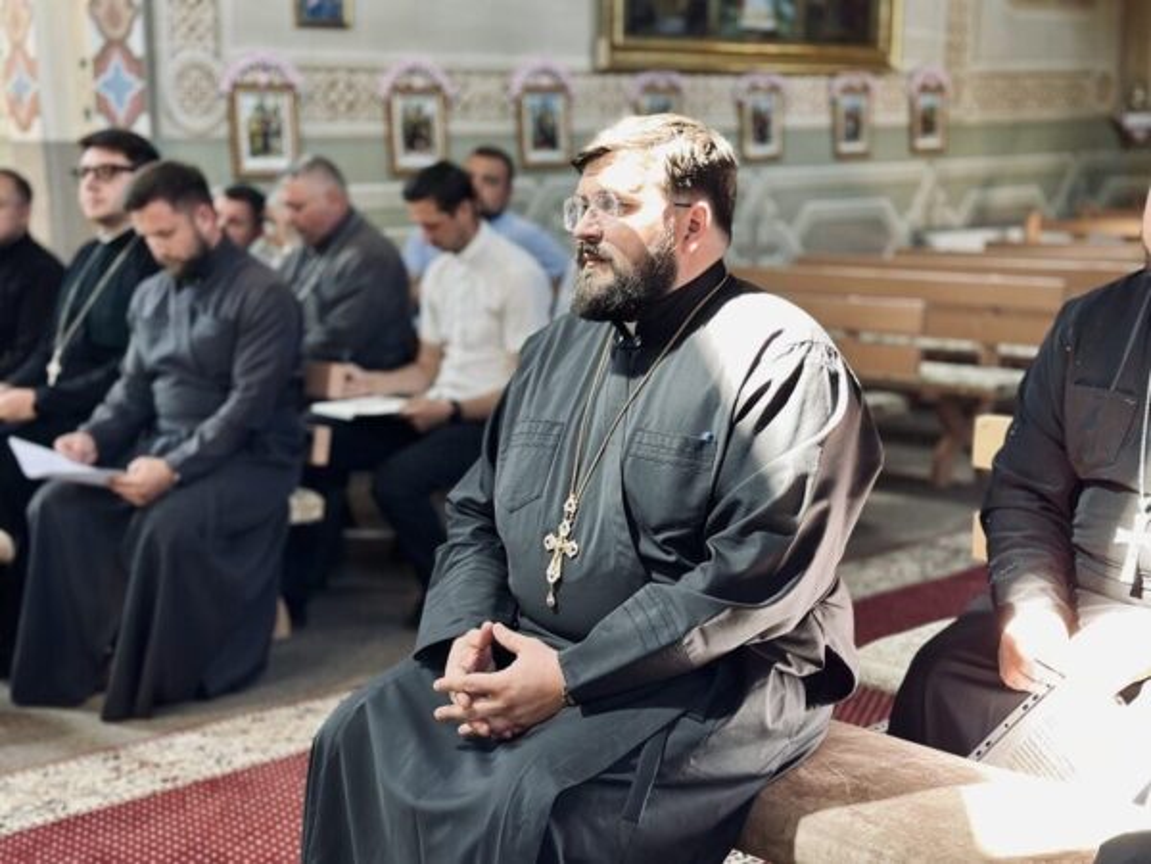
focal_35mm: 48
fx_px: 1596
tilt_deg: -11.7
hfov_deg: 39.7
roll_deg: -0.4
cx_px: 576
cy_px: 432
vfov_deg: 30.3
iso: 320
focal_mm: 6.86
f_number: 1.78
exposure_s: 1/50
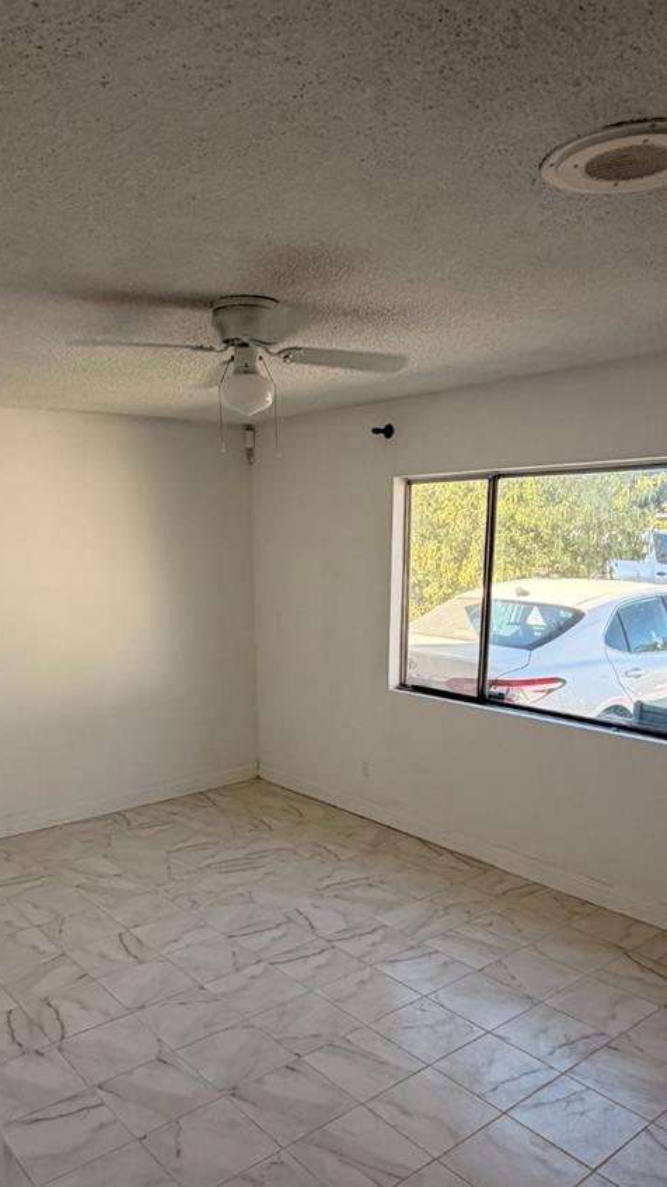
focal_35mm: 27
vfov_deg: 68.1
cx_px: 299
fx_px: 850
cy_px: 781
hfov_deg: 42.8
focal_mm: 2.22
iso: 64
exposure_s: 1/121
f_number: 2.2
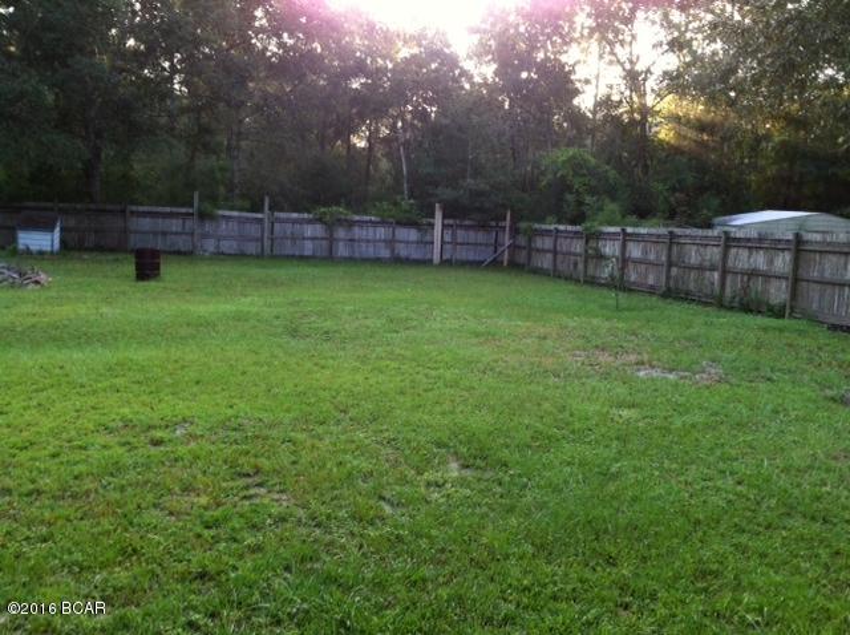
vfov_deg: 40.6
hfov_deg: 52.7
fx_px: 858
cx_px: 425
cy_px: 318
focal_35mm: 35
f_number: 2.8
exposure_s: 1/40
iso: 80
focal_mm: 3.85
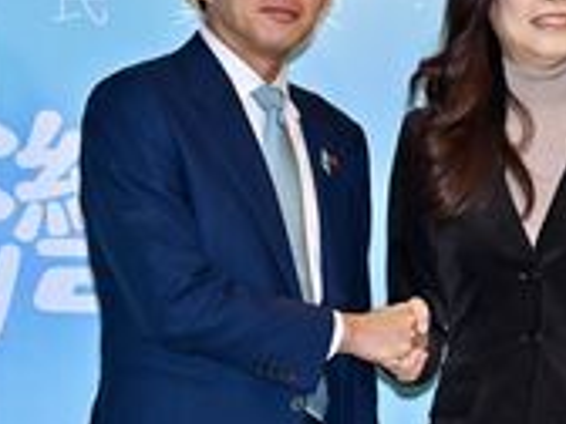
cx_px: 411
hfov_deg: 6.6
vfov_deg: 5.0
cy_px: 262
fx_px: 4873
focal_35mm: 298
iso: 800
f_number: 5.6
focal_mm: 130
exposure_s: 1/200
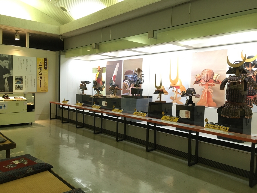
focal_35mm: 29
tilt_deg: -2.0
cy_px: 96
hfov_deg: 61.7
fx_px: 215
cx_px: 128
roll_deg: -2.3
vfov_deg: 48.2
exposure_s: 1/30
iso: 100
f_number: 2.2
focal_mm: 4.15
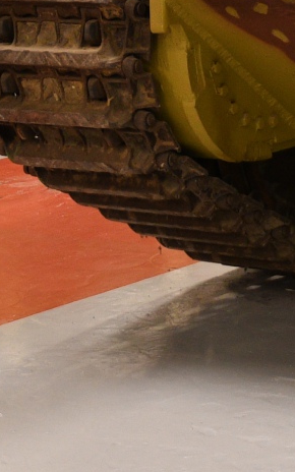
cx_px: 381
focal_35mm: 174
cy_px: -258
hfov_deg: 7.5
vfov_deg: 11.5
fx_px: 2238
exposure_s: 1/30
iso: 640
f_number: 3
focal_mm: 22
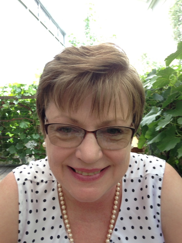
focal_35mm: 33
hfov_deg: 42.9
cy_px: 122
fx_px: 231
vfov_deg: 55.4
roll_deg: +2.0
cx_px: 91
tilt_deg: -5.5
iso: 50
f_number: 2.4
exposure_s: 1/40
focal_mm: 4.12
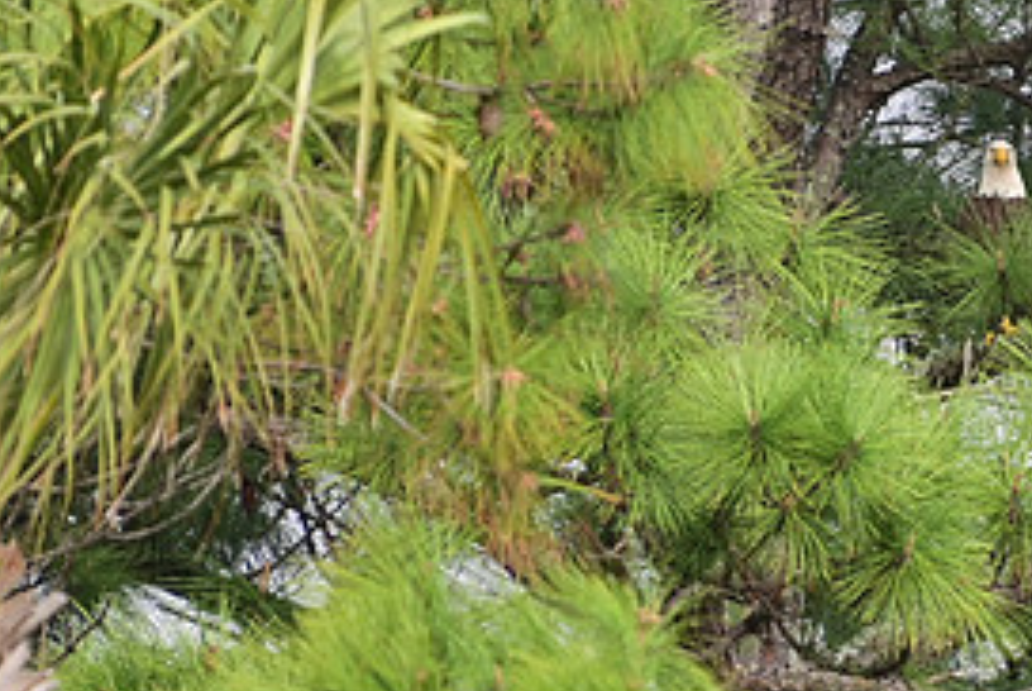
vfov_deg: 1.4
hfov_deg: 2.1
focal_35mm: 959
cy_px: 203
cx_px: 1047
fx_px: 27520
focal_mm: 300
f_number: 6.3
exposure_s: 1/640
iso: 200
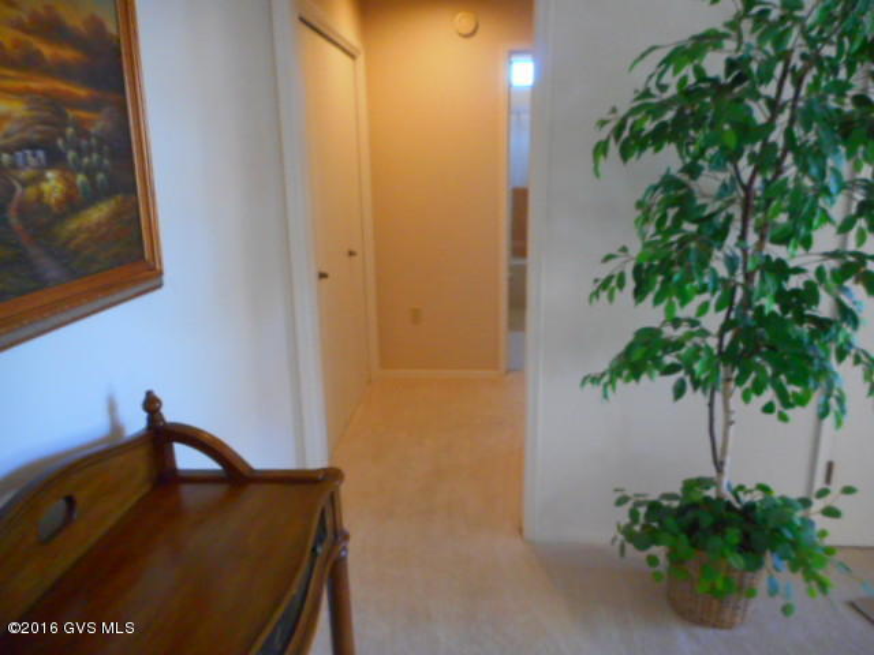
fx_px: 631
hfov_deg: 69.4
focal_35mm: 25
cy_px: 328
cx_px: 437
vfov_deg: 54.9
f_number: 3.7
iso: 400
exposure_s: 1/25
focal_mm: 4.5
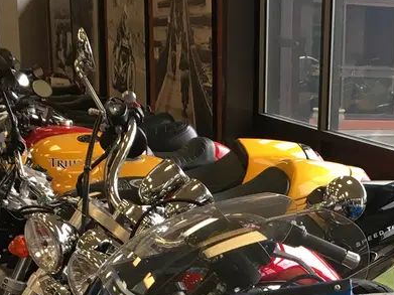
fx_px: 1013
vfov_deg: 15.8
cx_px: 343
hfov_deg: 21.6
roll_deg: -1.6
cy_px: 376
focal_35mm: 89
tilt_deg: -15.5
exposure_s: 1/33
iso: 32
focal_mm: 4.15
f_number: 2.2
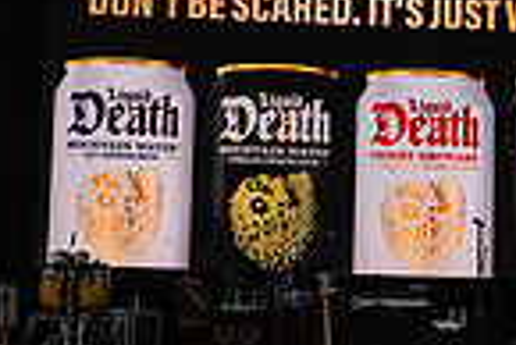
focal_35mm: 108
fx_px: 1550
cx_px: 302
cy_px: 180
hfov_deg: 18.9
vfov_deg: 12.7
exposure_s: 1/1250
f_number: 4.5
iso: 1000
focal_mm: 27
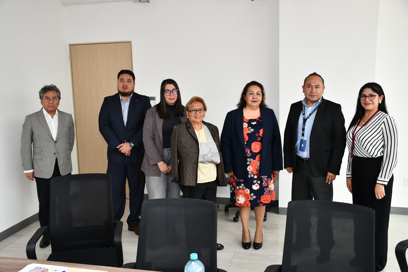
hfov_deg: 55.8
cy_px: 136
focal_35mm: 34
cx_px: 204
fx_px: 385
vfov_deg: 38.9
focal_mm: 23
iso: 800
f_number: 4
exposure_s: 1/60
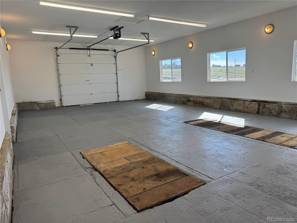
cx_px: 148
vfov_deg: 56.8
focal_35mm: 24
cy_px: 112
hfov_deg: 71.6
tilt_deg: -8.5
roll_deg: +2.1
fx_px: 206
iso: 80
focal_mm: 6.76
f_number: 1.78
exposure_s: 1/553
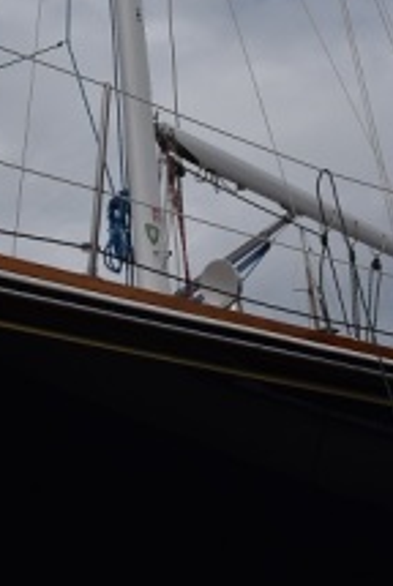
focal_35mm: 67
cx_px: -18
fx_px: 1094
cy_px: -215
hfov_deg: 19.7
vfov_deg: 25.1
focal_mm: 24
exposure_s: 1/500
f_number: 11
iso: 200
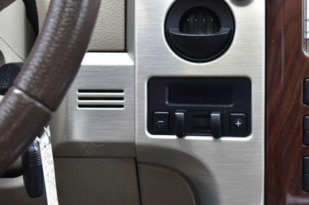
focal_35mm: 109
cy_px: 90
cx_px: 198
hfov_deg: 18.8
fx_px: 932
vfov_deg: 12.6
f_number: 6.3
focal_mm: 55
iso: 400
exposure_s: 1/20
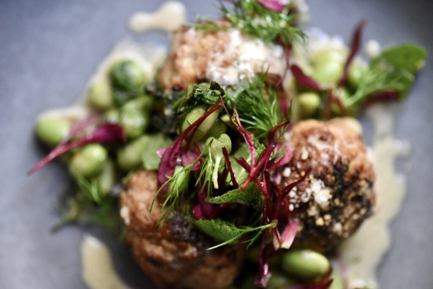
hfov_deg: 19.5
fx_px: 1263
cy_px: 144
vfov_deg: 13.0
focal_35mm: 105
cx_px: 216
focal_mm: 105
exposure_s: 1/320
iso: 8000
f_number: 4.5
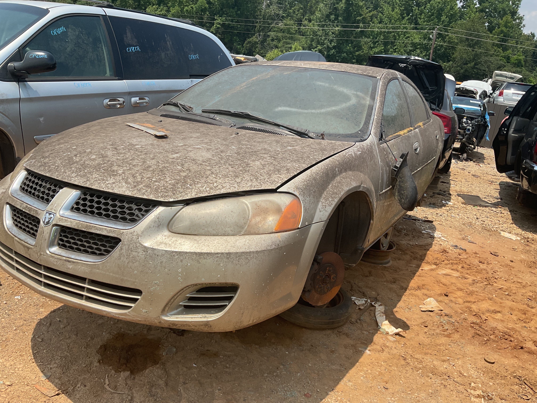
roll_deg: -6.5
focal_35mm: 29
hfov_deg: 61.7
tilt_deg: -18.4
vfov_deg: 48.2
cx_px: 268
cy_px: 202
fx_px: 450
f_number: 1.8
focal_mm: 3
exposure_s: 1/1848
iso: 16
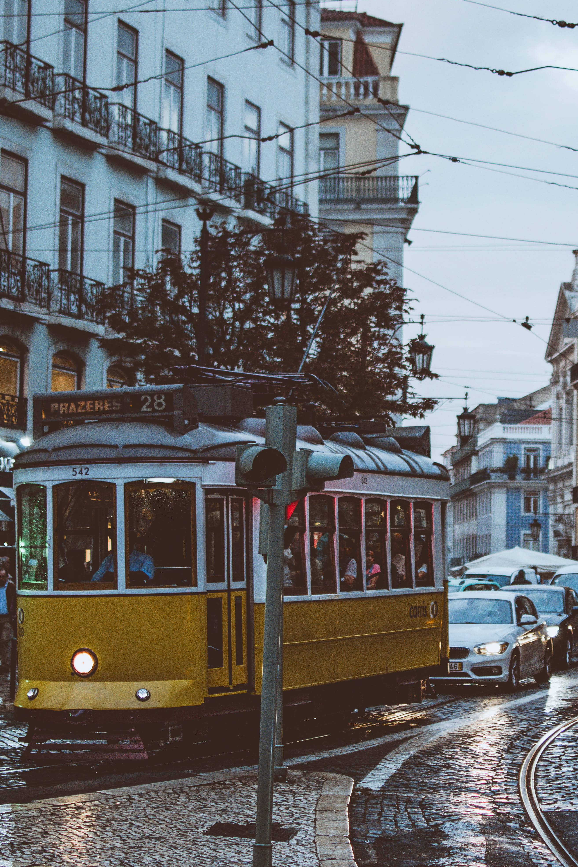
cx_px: 389
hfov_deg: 17.1
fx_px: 1921
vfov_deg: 25.4
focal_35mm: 80
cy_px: 436
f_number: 1.8
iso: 250
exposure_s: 1/320
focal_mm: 35
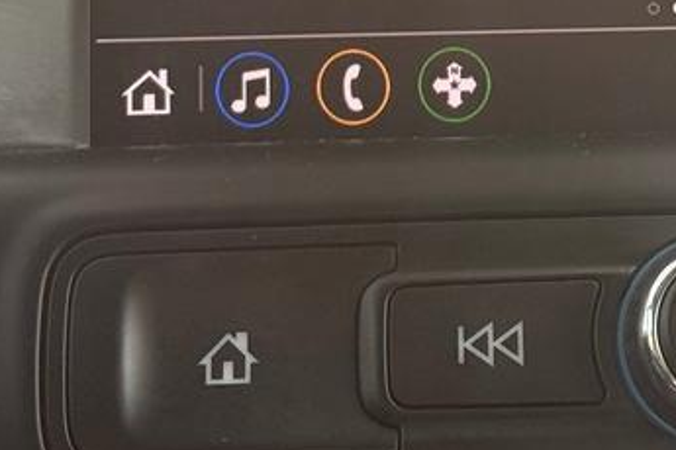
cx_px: 649
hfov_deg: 11.0
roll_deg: -0.4
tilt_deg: -4.9
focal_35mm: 185
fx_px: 3474
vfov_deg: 7.3
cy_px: -260
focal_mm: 6.76
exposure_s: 1/484
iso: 80
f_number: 1.78
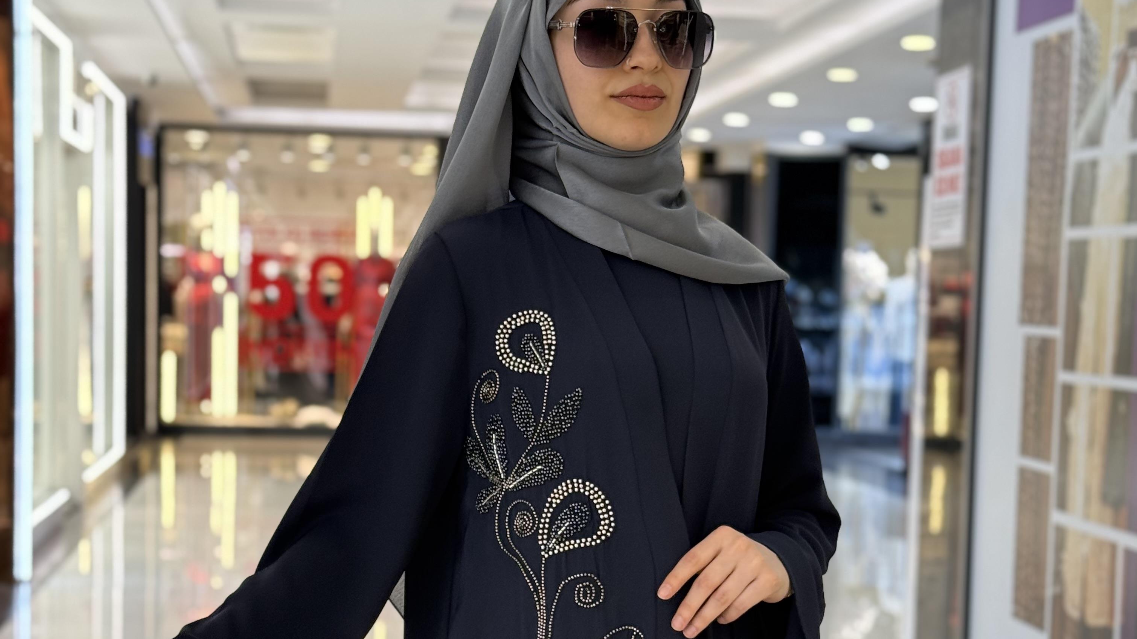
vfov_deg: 17.1
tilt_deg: -5.1
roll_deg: -1.6
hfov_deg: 30.2
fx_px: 2110
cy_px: 479
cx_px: 570
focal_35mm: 70
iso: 80
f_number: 1.78
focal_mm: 6.76
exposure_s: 1/100
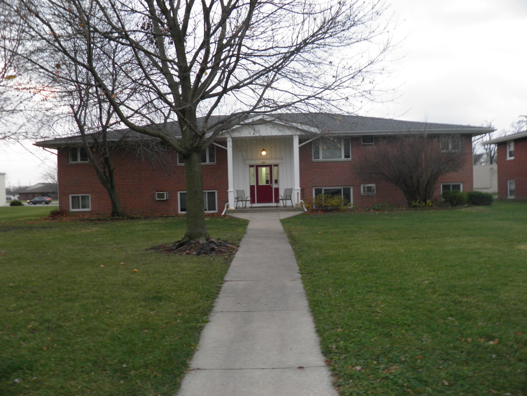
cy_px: 198
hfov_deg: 63.4
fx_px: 426
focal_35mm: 28
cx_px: 264
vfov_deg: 49.7
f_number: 2.8
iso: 100
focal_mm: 4.9
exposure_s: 1/20
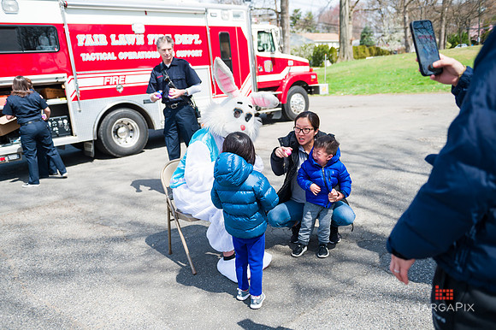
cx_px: 248
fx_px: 399
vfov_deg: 44.9
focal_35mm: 29
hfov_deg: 63.7
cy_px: 165
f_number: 4
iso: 200
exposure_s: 1/1600
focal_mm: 29
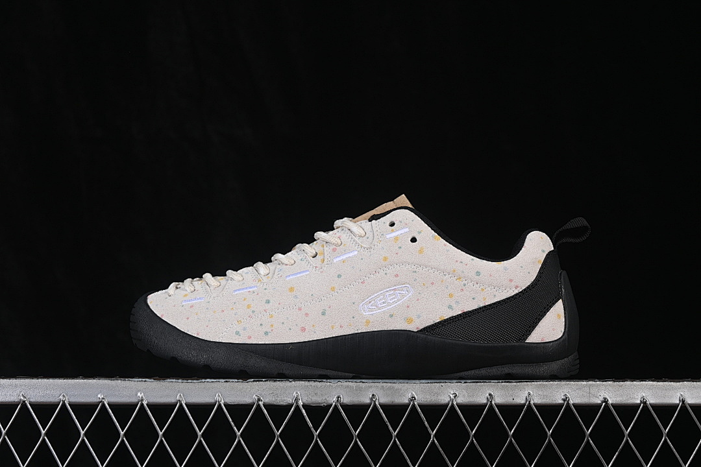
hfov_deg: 27.0
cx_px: 350
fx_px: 1460
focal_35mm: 75
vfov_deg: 18.2
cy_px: 234
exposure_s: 1/80
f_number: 8
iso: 160
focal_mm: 50
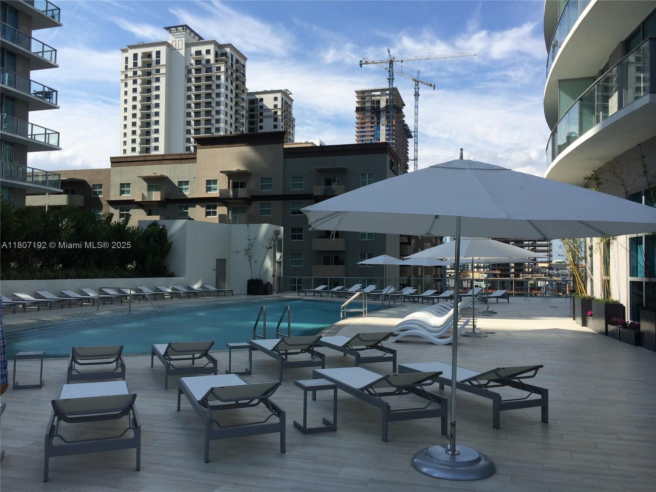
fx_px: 569
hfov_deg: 60.0
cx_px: 328
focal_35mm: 30
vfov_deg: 46.8
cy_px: 246
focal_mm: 4.12
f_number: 2.2
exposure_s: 1/2933
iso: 40
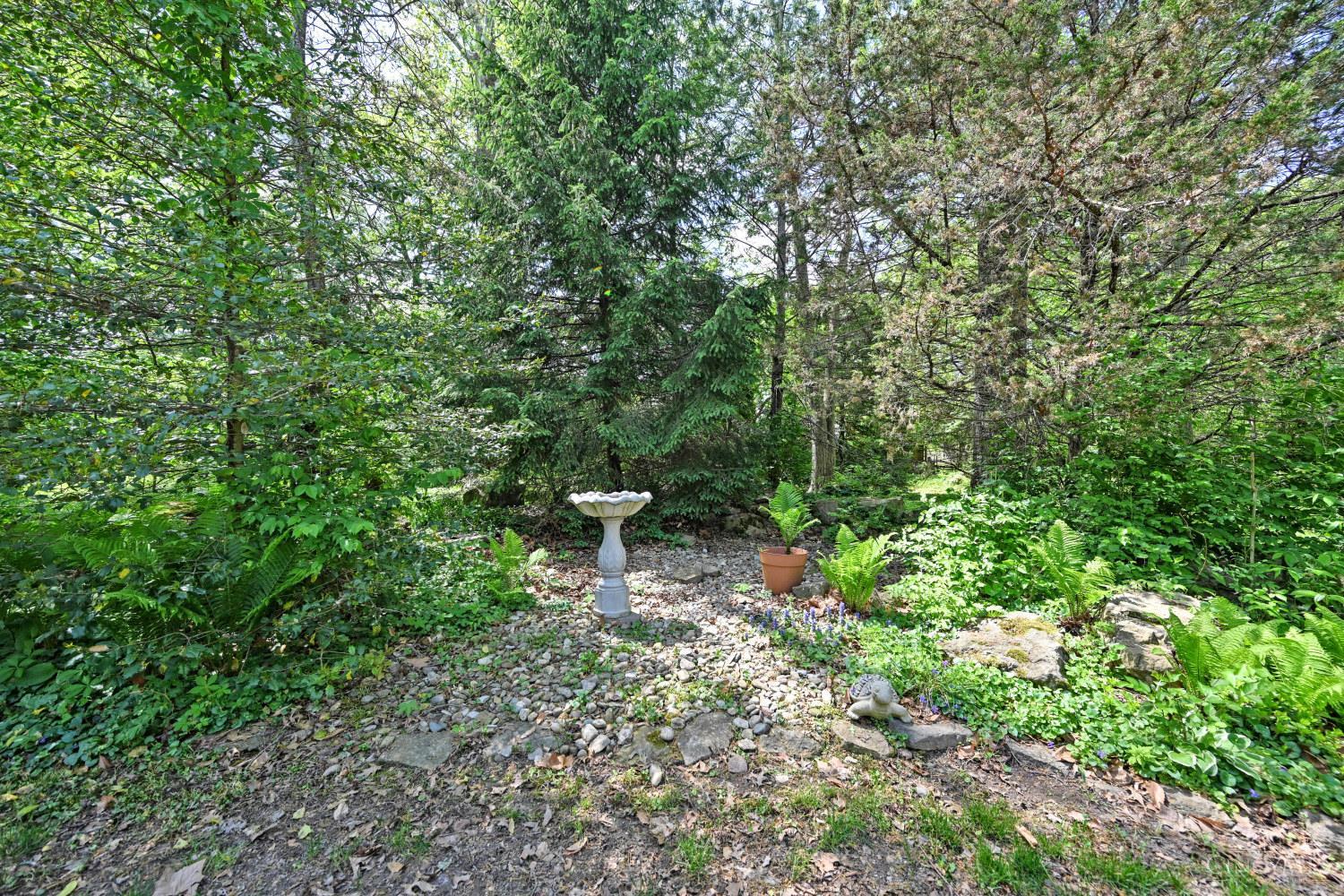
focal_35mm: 14
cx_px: 672
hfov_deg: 104.3
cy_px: 448
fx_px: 523
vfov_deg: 81.2
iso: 200
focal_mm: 14
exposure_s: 1/250
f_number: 5.6
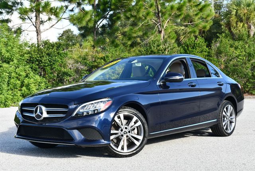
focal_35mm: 60
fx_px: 425
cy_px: 86
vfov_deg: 22.7
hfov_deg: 33.4
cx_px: 128
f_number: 5.6
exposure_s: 1/250
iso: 200
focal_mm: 30
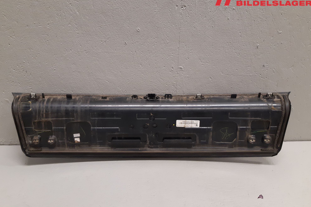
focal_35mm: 28
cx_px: 151
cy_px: 100
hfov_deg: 65.5
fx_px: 242
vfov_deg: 46.4
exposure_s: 1/50
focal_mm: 3.93
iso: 160
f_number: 1.7
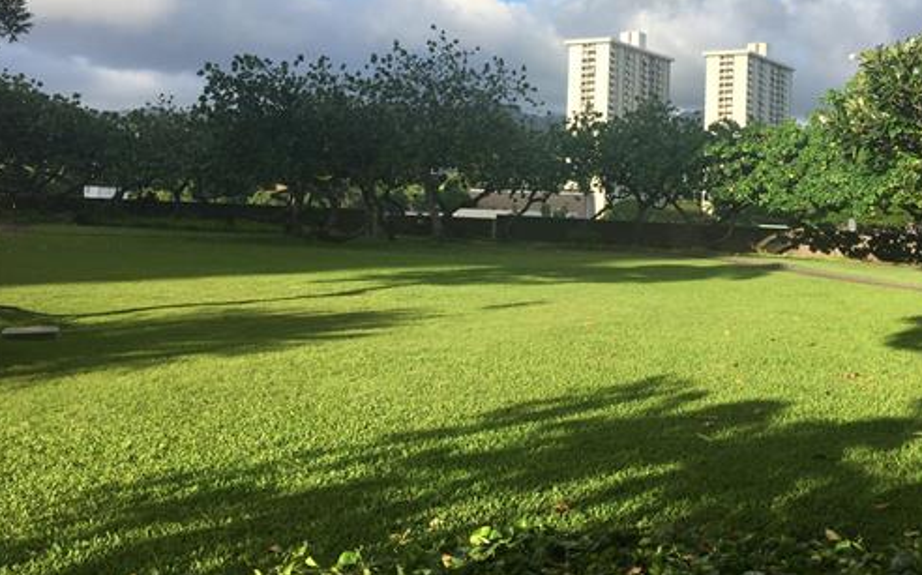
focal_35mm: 40
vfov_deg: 31.7
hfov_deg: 48.7
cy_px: 193
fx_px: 1005
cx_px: 587
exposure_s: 1/1199
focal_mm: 4.15
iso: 32
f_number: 2.2
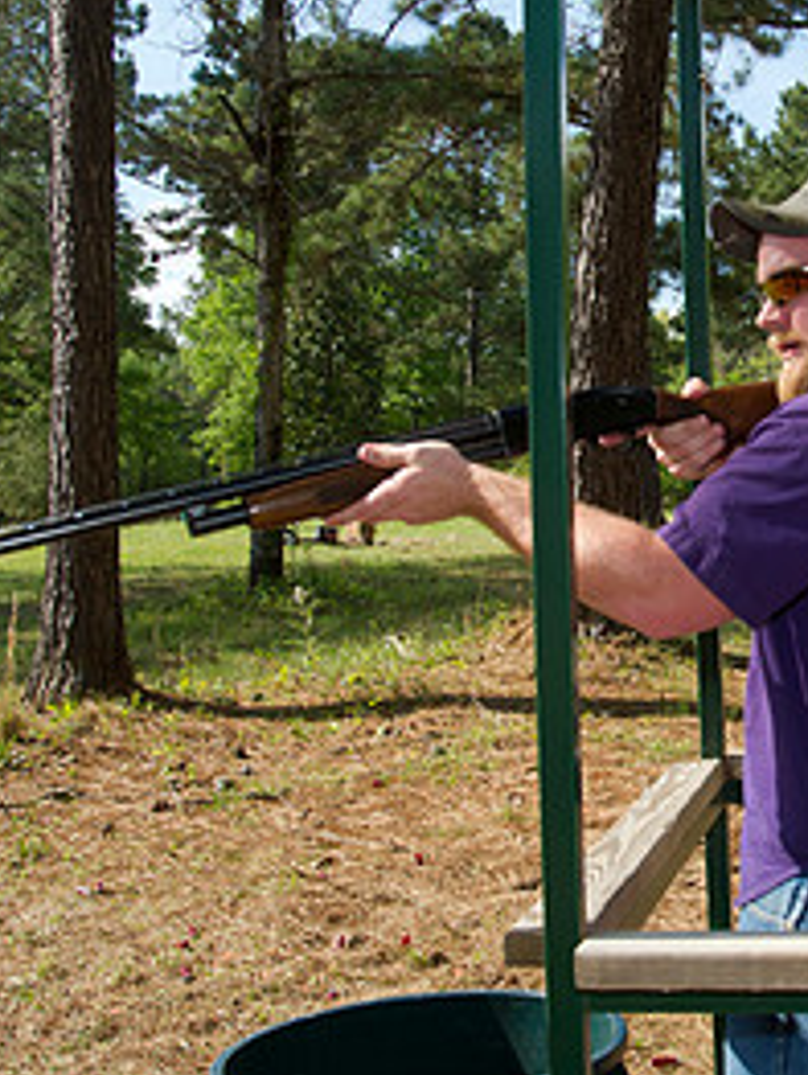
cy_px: 488
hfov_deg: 27.0
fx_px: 1585
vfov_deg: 37.4
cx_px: 808
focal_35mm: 51
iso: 100
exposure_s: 1/160
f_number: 8
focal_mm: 24
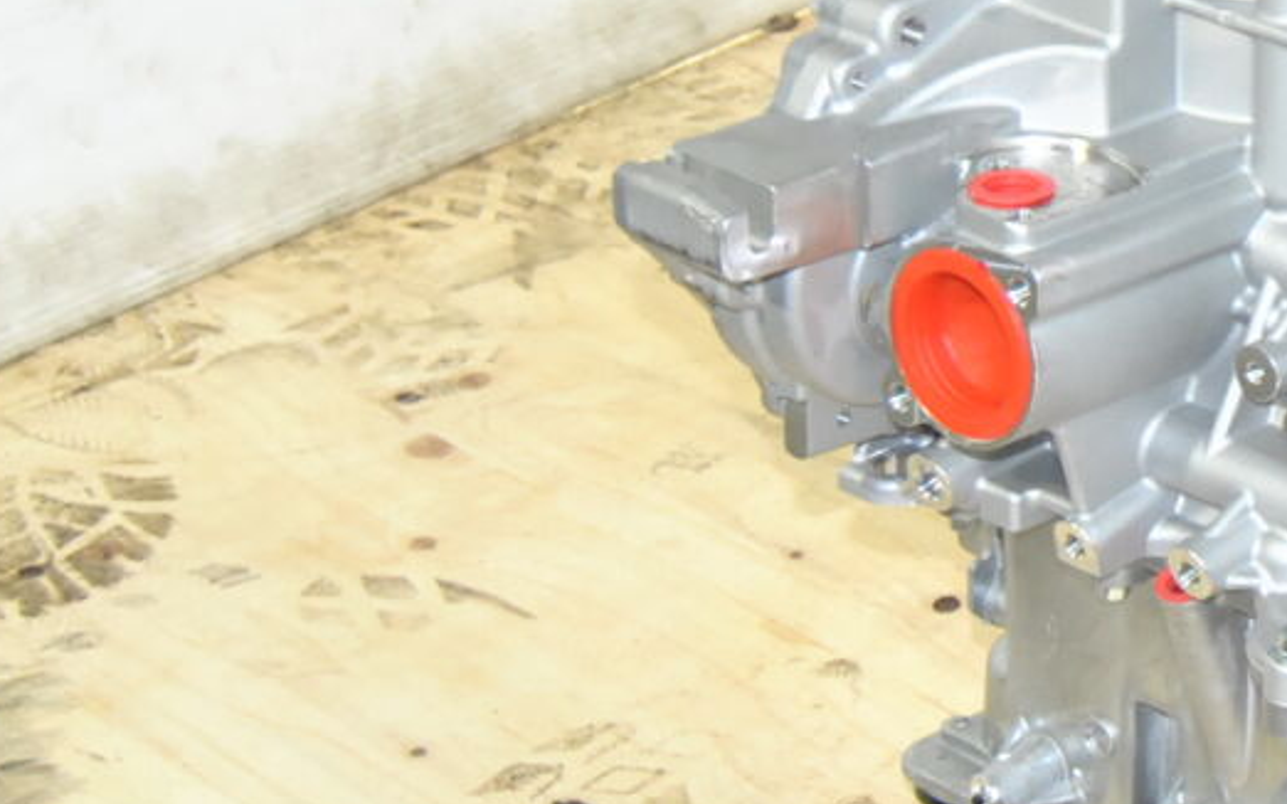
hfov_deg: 16.2
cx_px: 1662
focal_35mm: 122
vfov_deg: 10.7
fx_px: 4278
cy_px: 144
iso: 800
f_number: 5
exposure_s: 1/60
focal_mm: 26
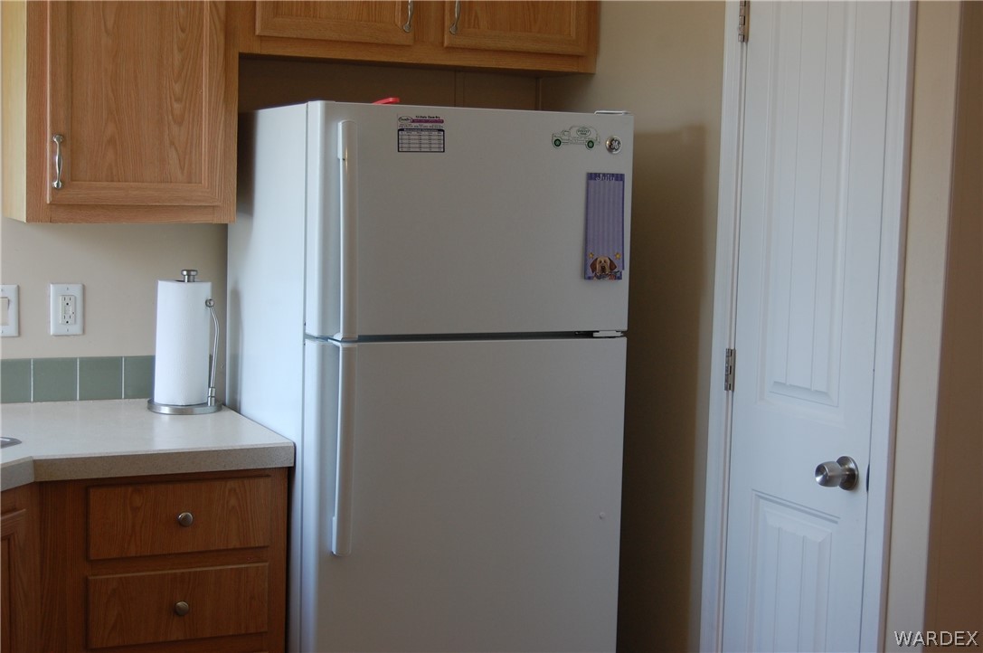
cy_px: 326
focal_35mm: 57
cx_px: 492
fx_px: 1555
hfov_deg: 35.1
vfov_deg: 23.7
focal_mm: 38
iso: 400
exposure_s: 1/100
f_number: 5.6
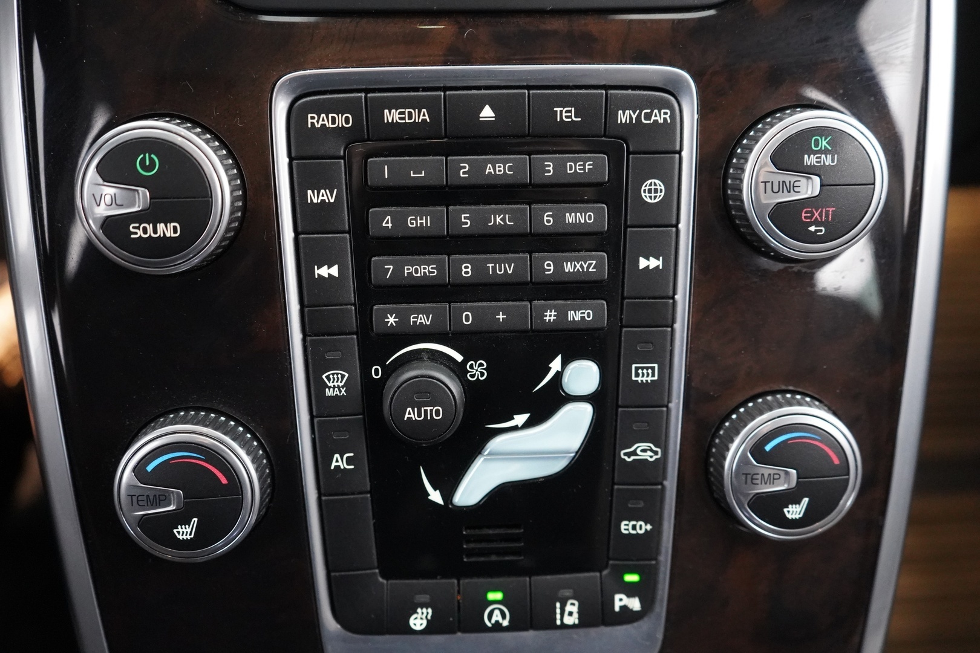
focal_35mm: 33
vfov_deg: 40.0
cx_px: 490
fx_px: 898
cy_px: 326
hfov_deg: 57.2
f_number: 4
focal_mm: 33
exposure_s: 1/40
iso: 12800
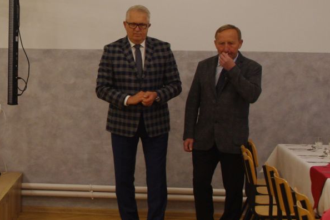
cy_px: 61
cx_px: -43
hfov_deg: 18.6
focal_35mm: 105
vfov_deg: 13.0
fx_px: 962
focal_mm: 26.25
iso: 400
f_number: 5.6
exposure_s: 1/45
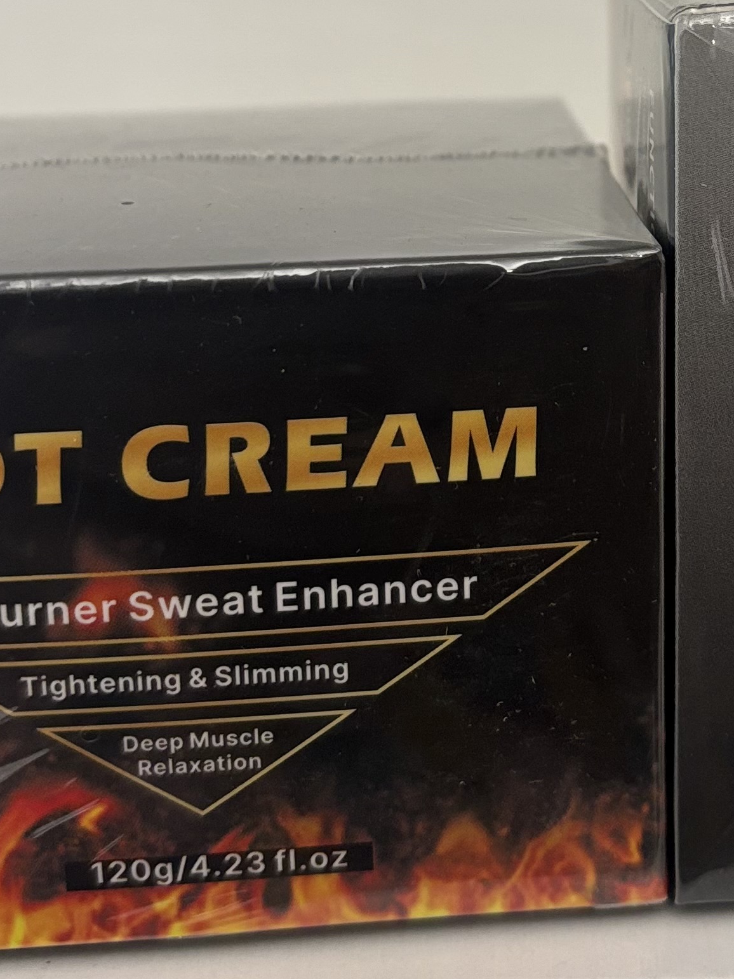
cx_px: 610
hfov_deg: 21.3
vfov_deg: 27.9
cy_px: 168
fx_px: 1923
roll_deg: +0.1
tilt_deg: -10.9
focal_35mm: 68
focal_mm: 5.96
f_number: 1.6
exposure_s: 1/50
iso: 125
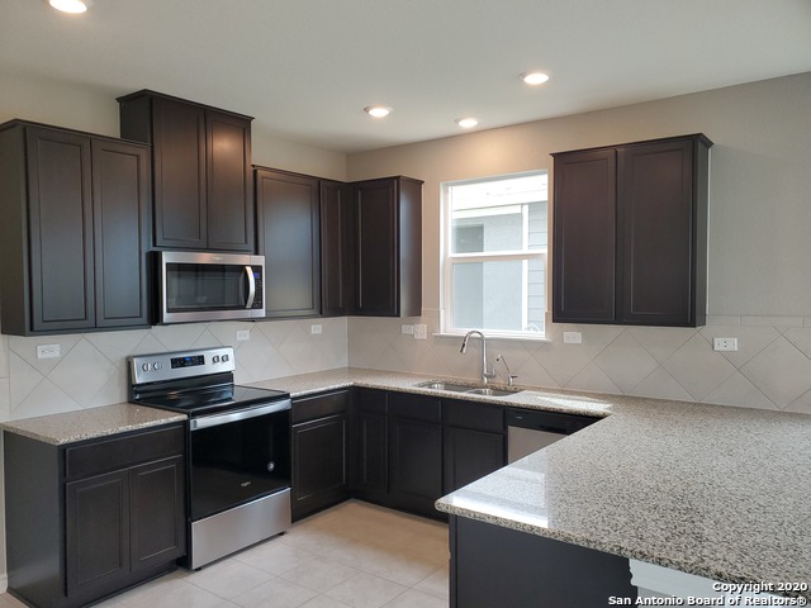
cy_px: 304
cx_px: 406
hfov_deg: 67.3
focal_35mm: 26
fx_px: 609
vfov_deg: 53.1
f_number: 2.4
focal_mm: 4.3
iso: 80
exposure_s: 1/60
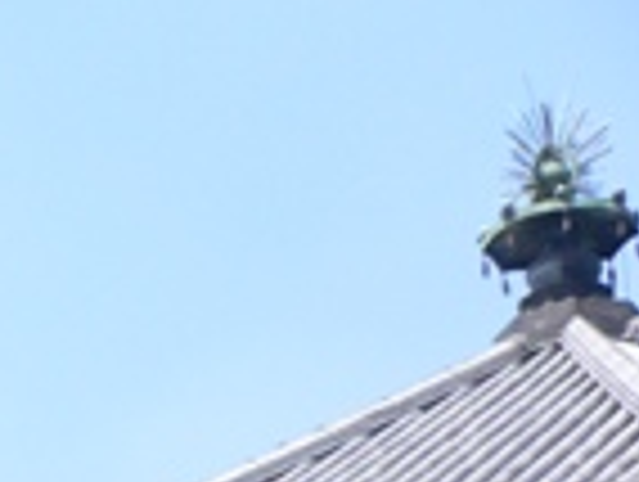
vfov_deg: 11.8
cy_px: 802
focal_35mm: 118
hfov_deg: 15.0
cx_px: -418
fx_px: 2182
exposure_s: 1/200
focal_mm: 5.8
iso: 80
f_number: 5.6
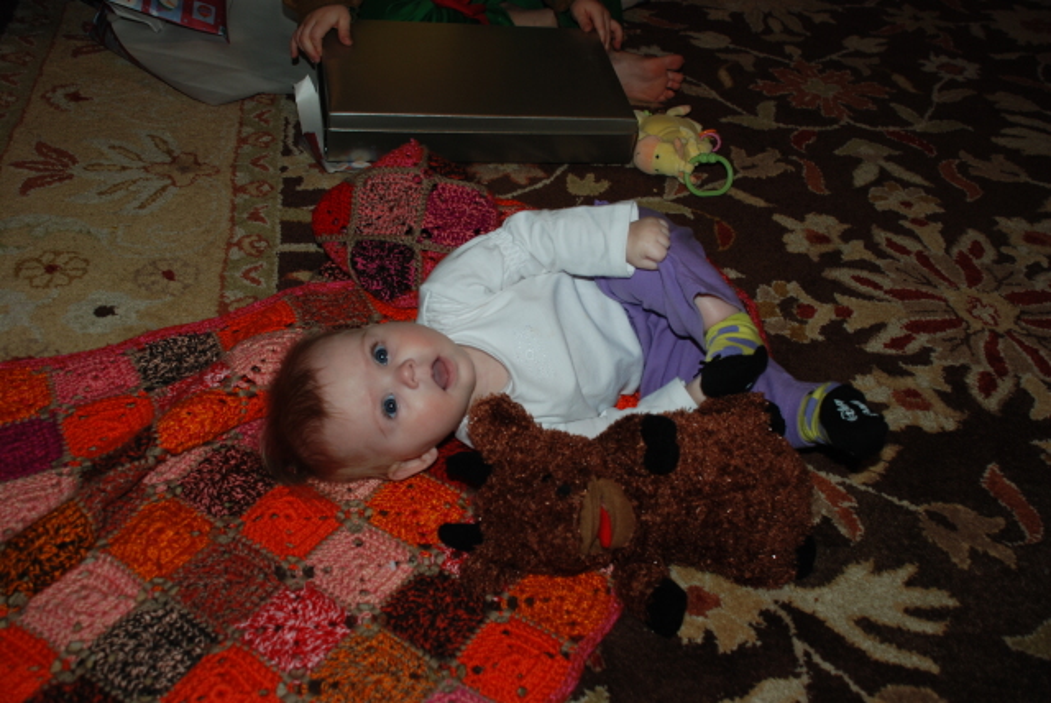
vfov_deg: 34.3
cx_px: 526
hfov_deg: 49.5
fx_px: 1140
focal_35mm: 39
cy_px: 352
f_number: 4
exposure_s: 1/60
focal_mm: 26
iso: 200
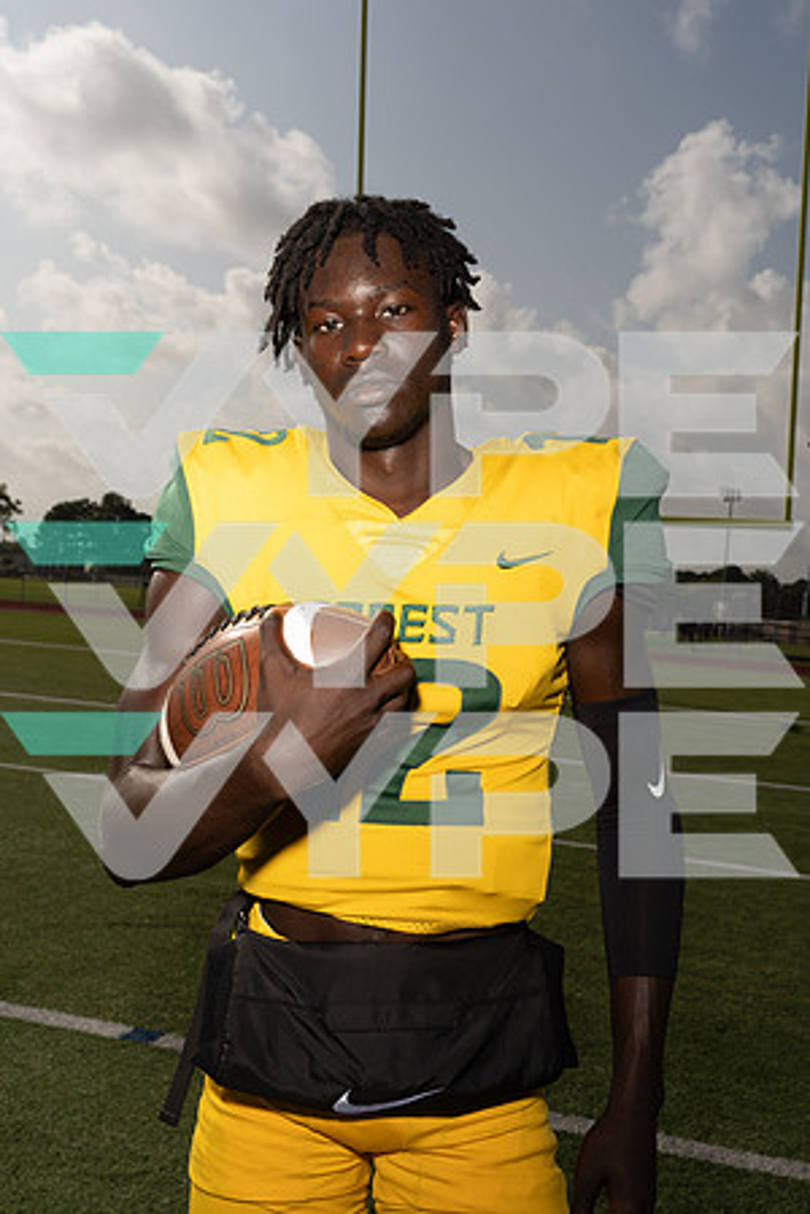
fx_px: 1350
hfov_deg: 33.4
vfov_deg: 48.5
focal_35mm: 40
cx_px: 405
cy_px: 607
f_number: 11
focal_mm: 40
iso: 100
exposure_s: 1/250
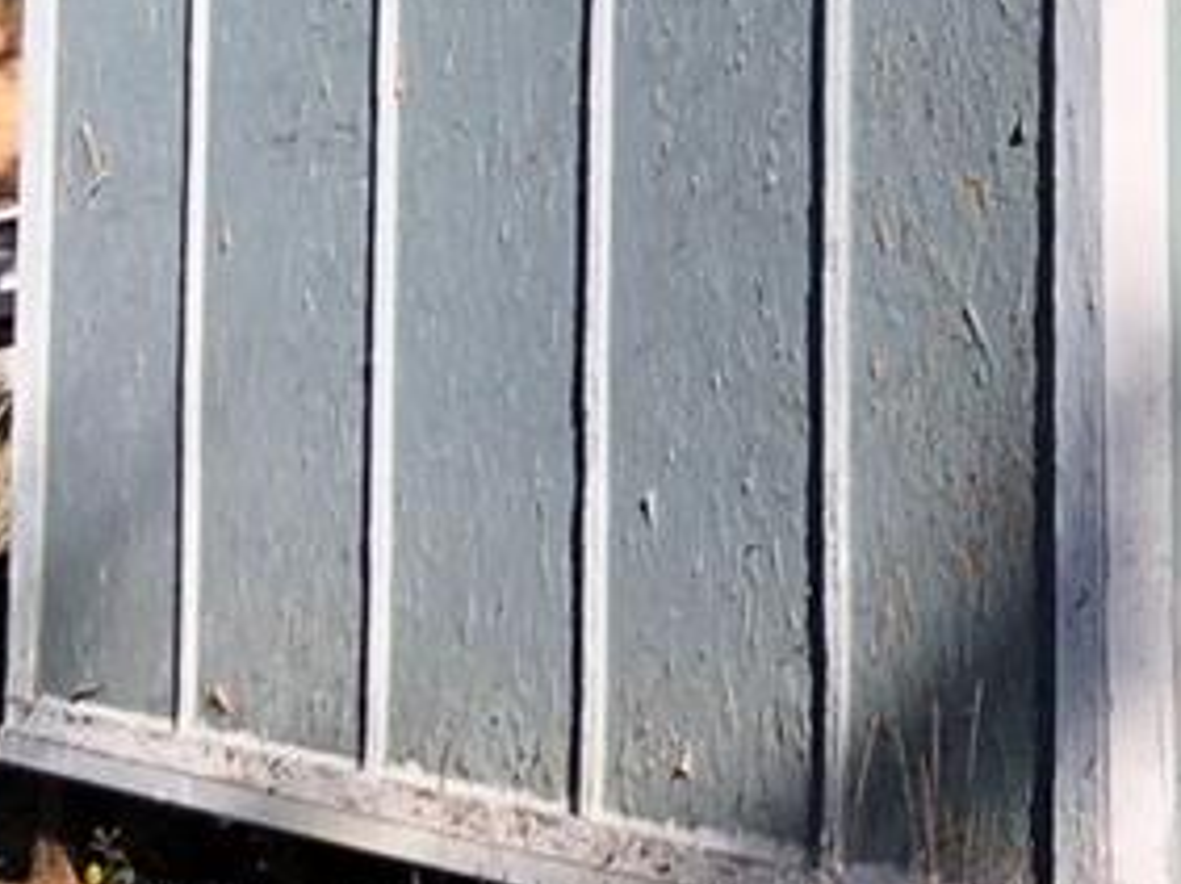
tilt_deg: +8.2
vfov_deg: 9.8
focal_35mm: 143
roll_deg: +1.4
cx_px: 1407
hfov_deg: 13.4
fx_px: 4875
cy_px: -779
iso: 20
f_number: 1.8
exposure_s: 1/1715
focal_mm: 3.99
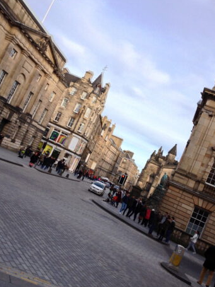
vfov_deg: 45.8
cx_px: 117
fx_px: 340
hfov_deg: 35.1
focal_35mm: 41
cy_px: 151
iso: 50
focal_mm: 4.28
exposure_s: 1/449
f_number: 2.4
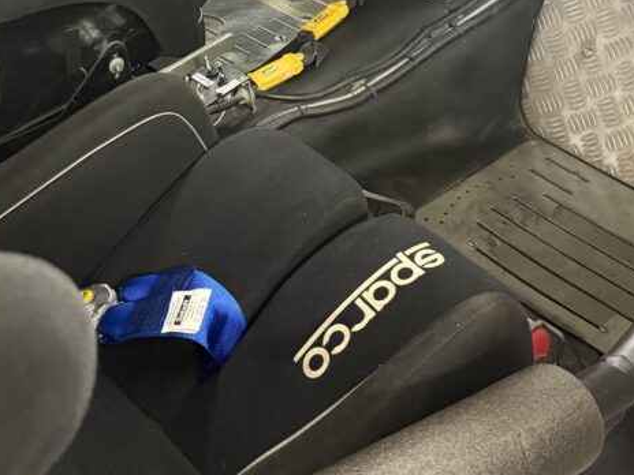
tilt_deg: -26.5
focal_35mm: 53
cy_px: -5
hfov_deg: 36.1
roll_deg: +0.5
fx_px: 971
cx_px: 269
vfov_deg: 26.0
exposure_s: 1/33
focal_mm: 6.76
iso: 800
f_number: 1.78
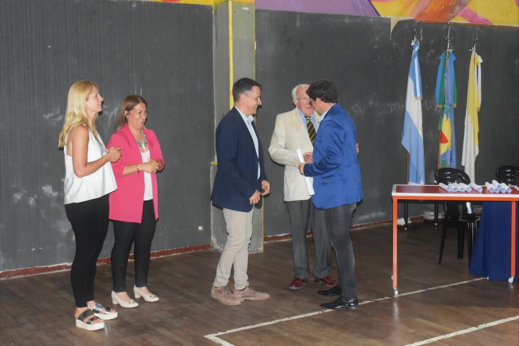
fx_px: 692
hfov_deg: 41.1
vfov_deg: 28.1
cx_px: 260
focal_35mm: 48
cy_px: 173
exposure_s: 1/60
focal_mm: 32
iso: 3200
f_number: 7.1
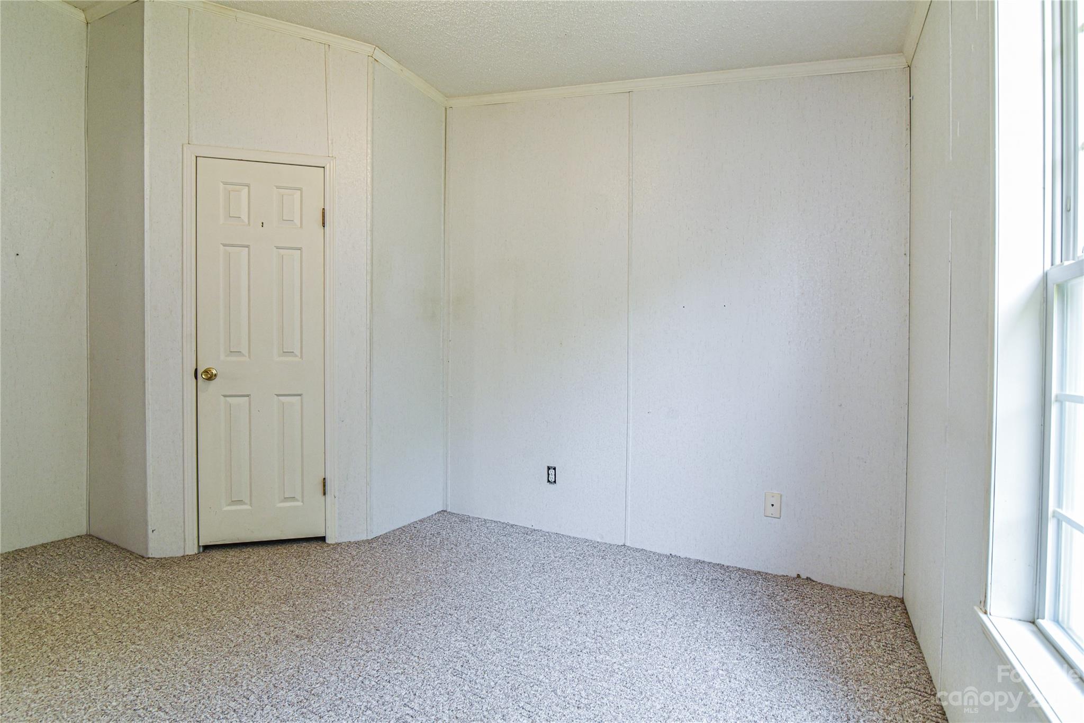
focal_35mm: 16
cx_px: 542
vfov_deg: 73.8
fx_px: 482
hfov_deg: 96.7
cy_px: 362
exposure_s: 1/80
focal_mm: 16
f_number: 7.1
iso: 1000
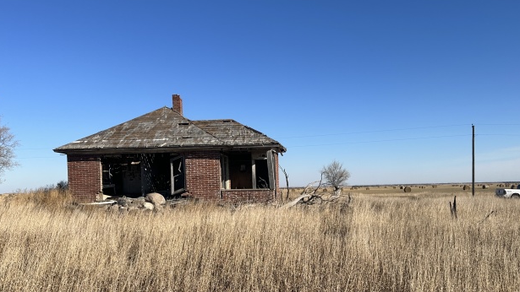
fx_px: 469
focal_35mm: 34
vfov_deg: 34.2
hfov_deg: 58.0
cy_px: 203
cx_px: 248
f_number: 1.78
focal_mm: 6.86
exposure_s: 1/5263
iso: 80
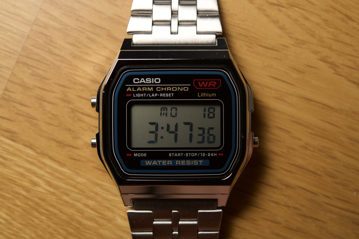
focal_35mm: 60
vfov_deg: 22.6
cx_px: 180
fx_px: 598
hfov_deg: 33.4
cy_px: 120
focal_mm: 60
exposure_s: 1/250
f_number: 8
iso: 200
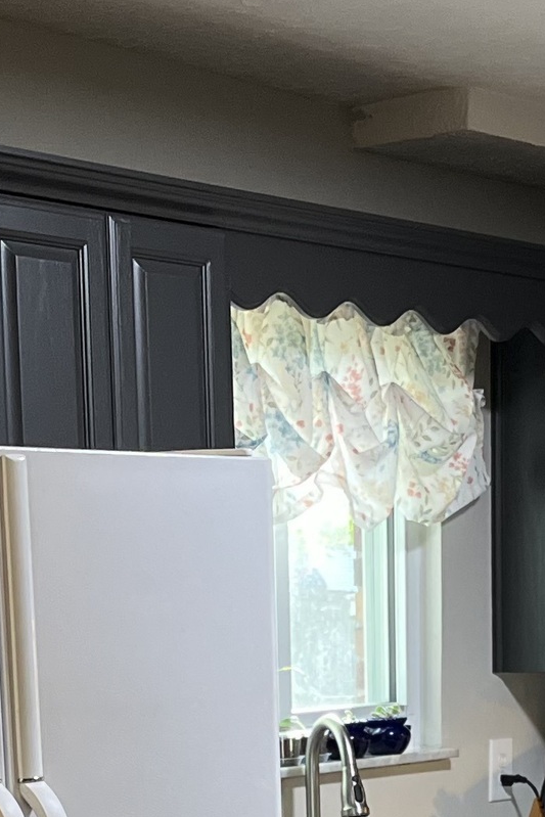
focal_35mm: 104
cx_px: 287
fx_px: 2360
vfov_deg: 18.3
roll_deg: +2.1
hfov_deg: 13.2
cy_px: 1050
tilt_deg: -10.9
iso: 250
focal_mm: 5.1
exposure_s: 1/60
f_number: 1.6
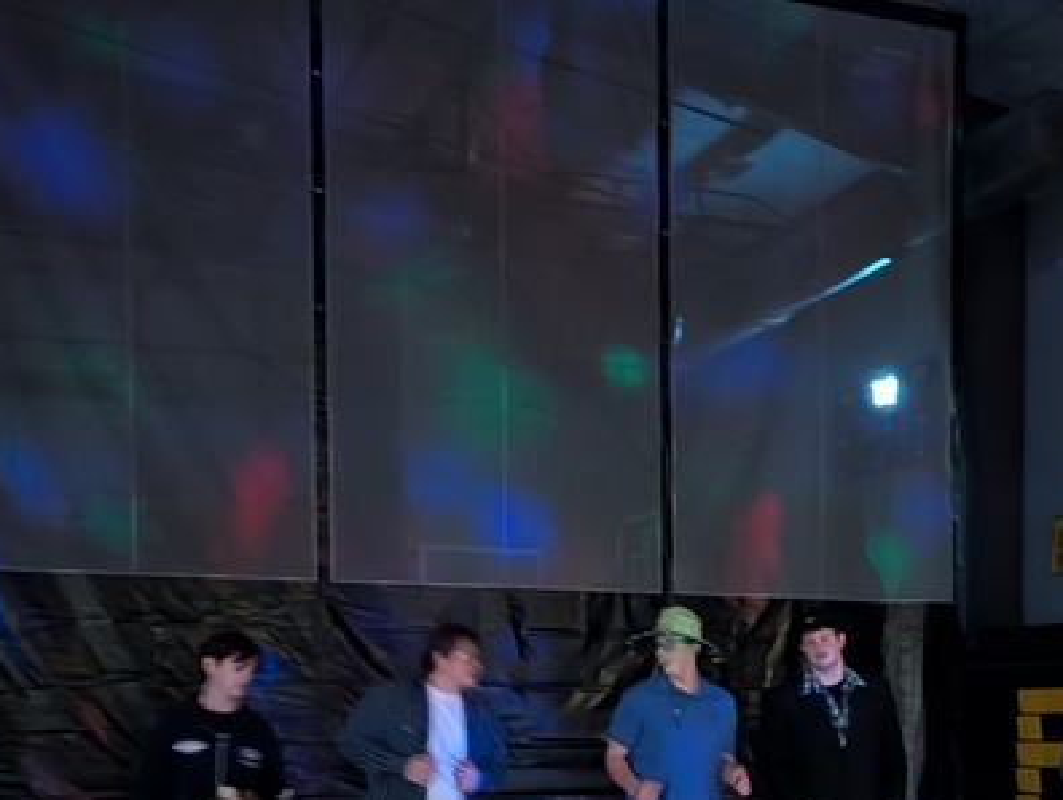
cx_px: 966
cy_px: 820
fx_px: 1906
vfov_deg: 22.7
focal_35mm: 62
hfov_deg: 29.8
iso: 3380
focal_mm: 6.9
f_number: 1.68
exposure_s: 1/14.9
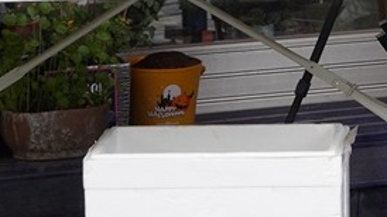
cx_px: 391
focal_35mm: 268
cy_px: -459
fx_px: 2750
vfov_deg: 4.3
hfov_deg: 8.0
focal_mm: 35
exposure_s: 1/125
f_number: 10
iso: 400
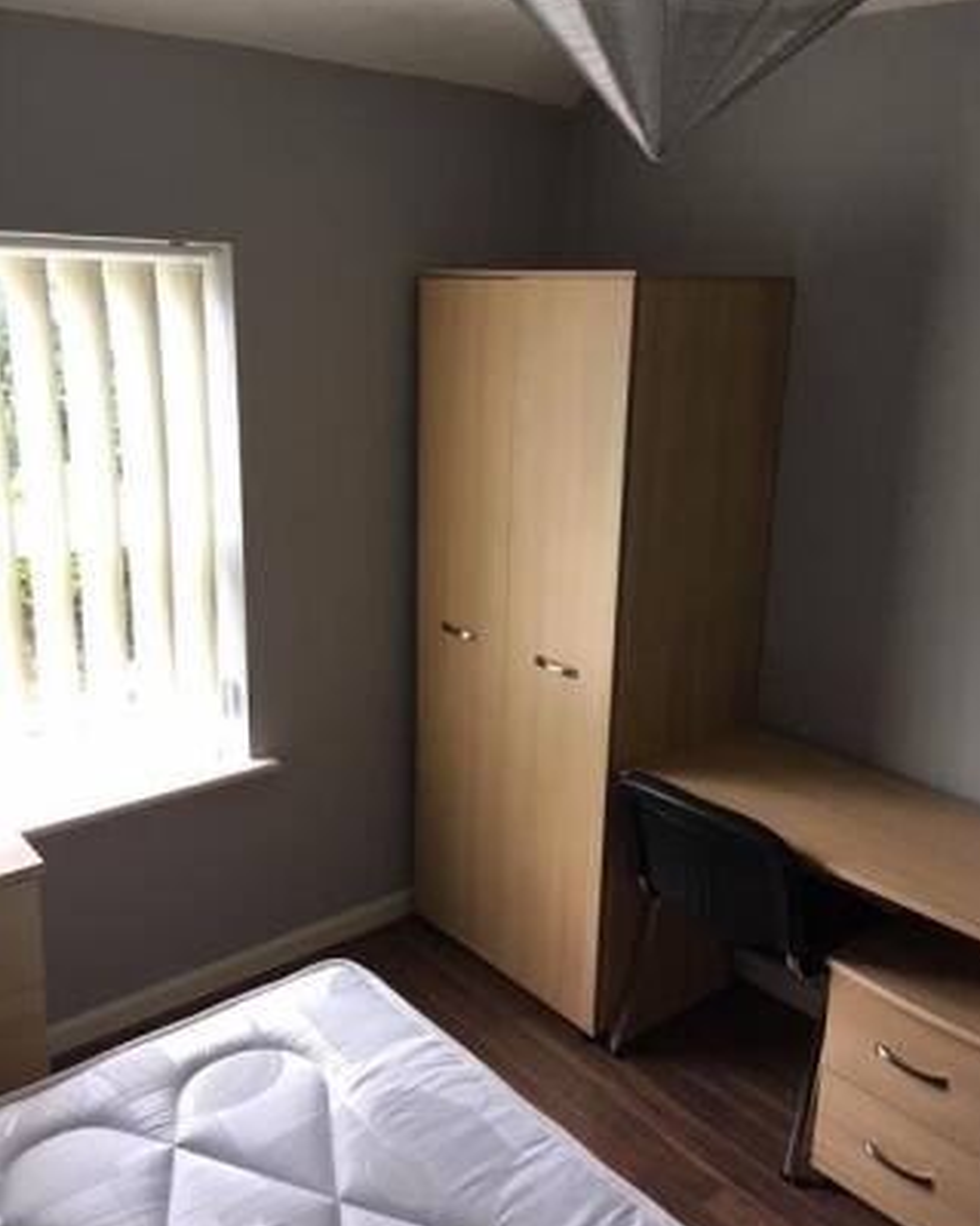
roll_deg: -2.0
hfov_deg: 47.1
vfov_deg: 57.2
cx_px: 501
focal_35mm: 31
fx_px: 1124
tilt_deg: -16.6
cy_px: 604
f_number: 2.2
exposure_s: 1/30
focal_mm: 4.15
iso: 32
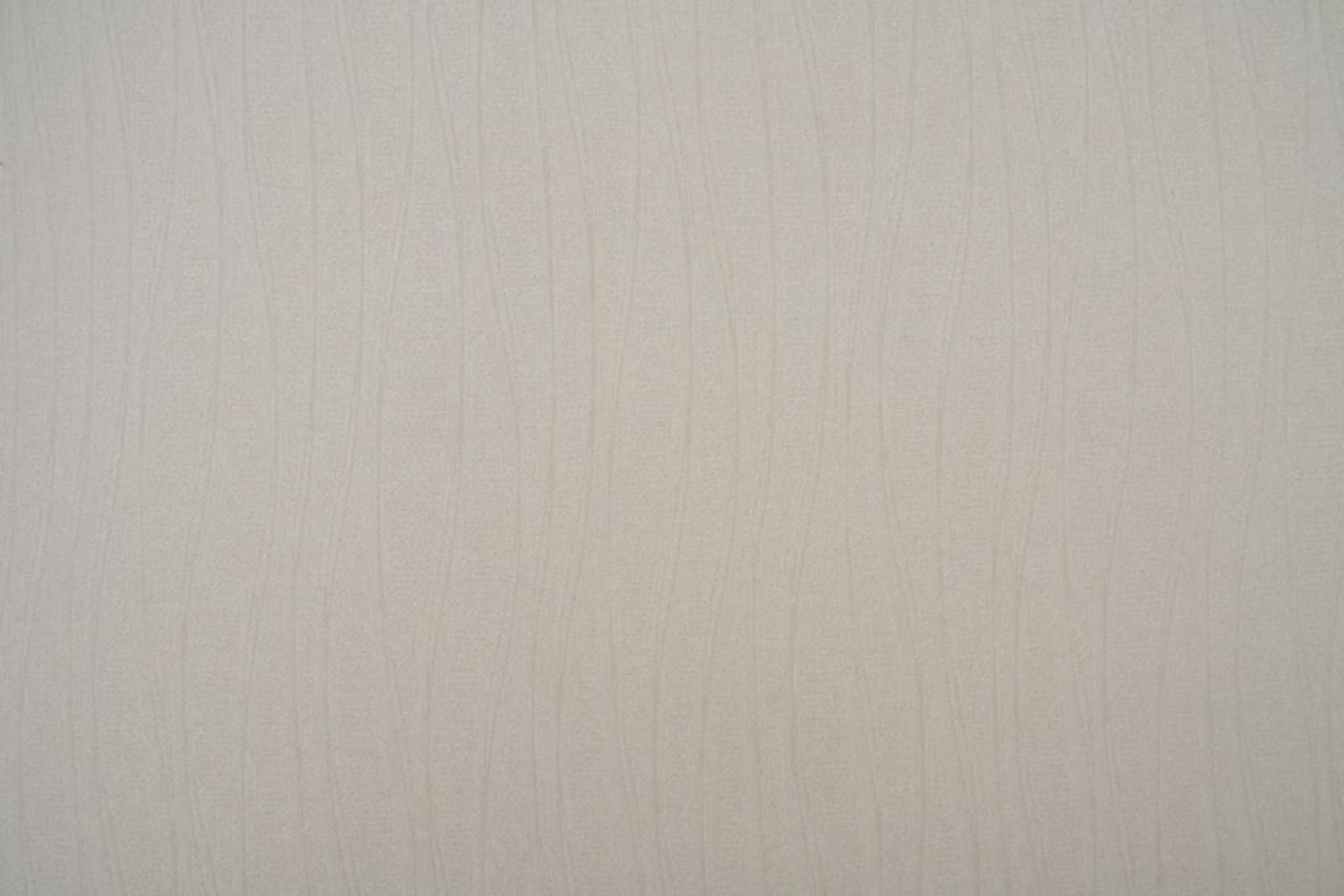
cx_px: 672
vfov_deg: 45.0
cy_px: 448
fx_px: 1083
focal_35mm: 29
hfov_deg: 63.7
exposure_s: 1/160
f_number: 8
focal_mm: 29
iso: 500
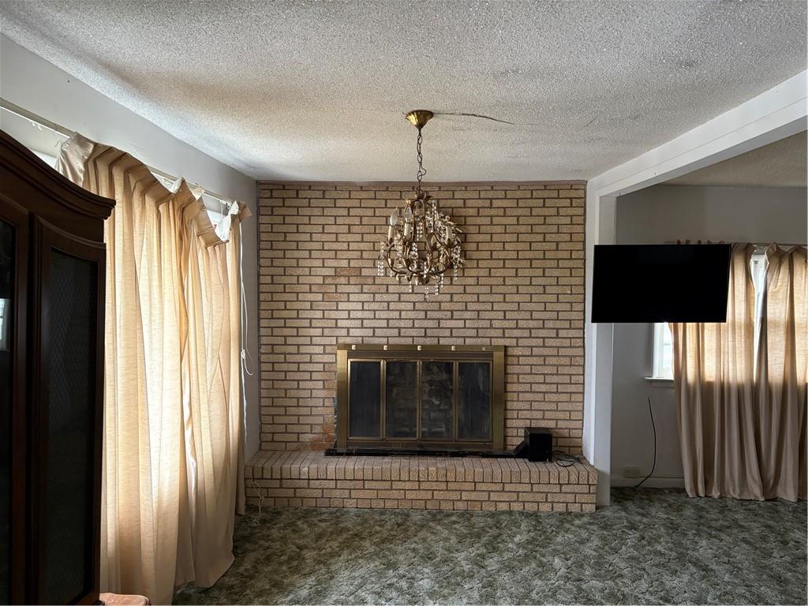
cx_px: 404
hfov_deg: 67.3
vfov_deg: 53.1
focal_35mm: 26
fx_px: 607
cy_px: 303
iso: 250
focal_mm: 5.96
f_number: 1.6
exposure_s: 1/60
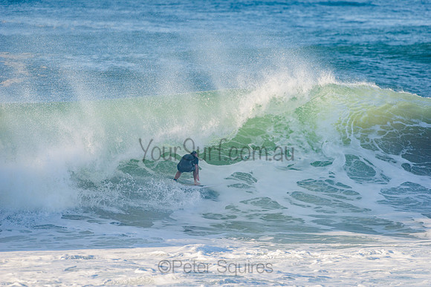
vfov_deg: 2.8
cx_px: 216
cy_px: 144
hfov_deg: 4.1
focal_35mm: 500
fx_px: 5987
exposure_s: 1/1600
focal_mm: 500
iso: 250
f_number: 5.6
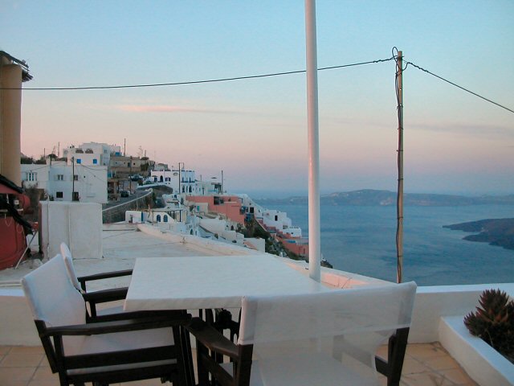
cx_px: 257
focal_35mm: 37
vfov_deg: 38.7
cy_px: 193
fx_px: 549
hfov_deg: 50.1
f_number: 2.7
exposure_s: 1/111
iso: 100
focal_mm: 5.6
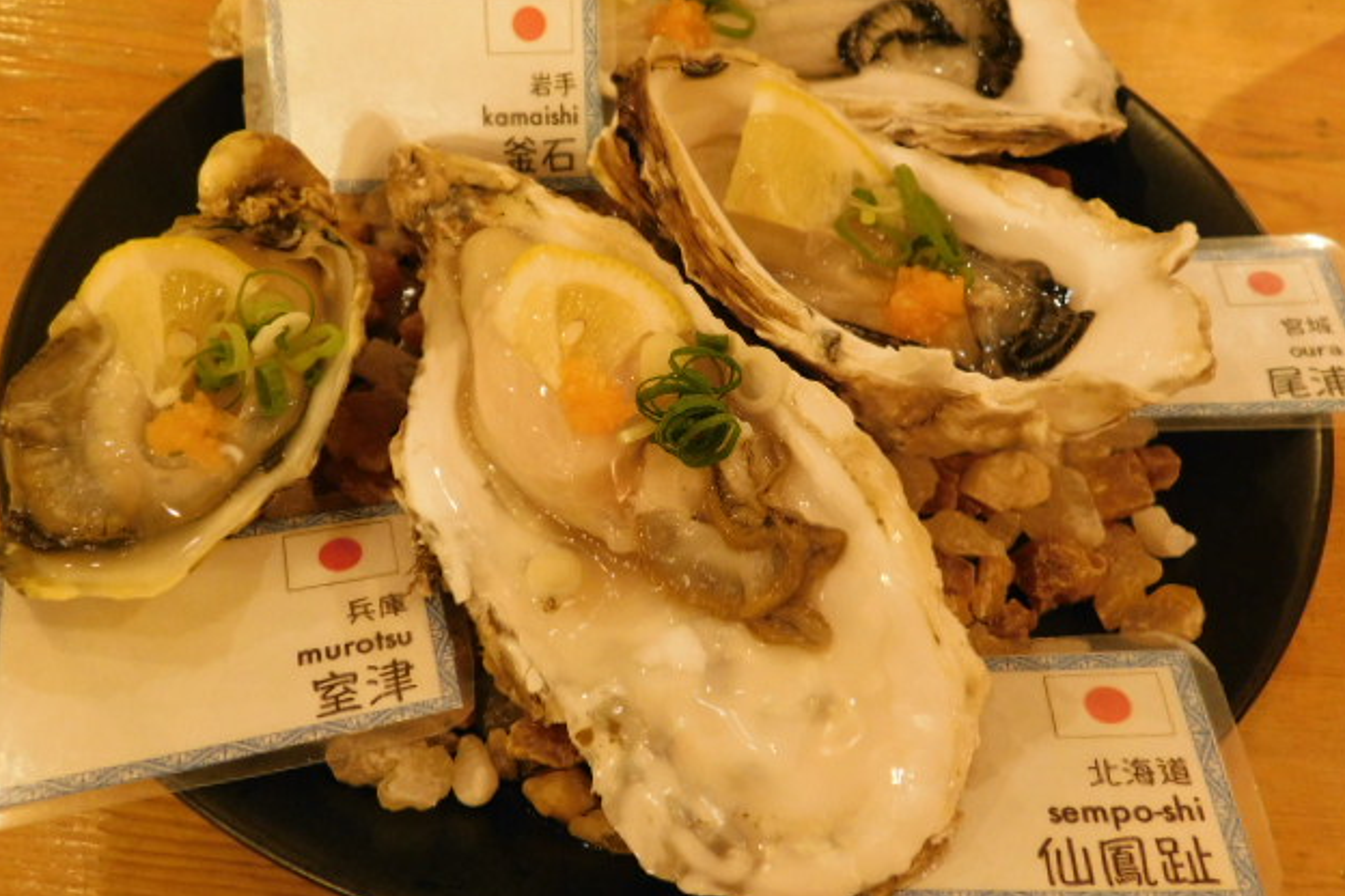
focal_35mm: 32
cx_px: 685
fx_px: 1195
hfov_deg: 58.7
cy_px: 405
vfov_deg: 41.1
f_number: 3.2
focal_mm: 5.3
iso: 400
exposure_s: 1/15
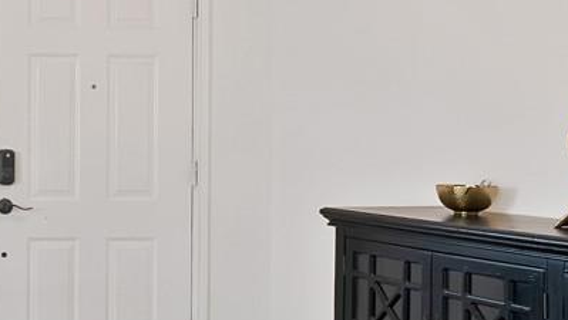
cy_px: 153
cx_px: -317
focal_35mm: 63
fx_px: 949
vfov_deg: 19.1
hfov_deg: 24.5
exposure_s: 1/3
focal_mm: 12
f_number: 9
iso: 640
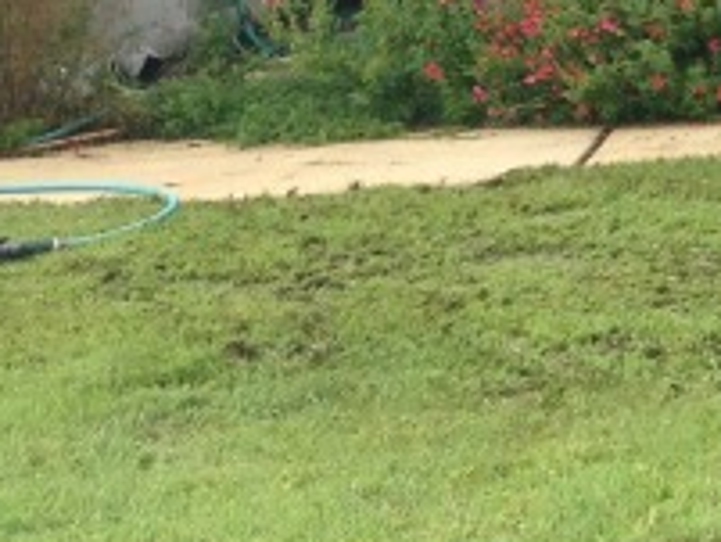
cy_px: 136
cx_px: 1134
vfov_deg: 8.3
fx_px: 3710
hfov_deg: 10.6
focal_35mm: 178
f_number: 2.4
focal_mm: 4.28
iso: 50
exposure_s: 1/726
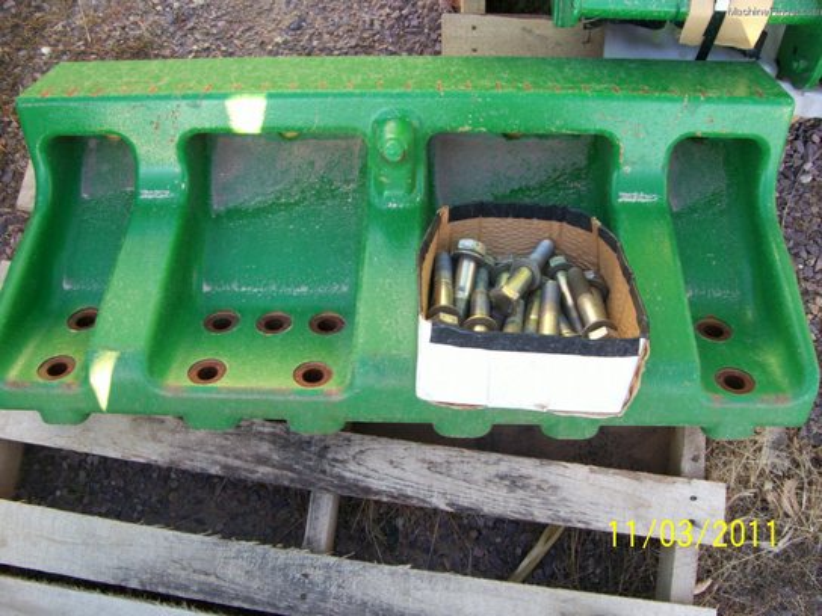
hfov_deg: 54.0
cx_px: 411
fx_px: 807
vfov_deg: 41.8
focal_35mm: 34
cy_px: 308
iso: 80
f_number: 2.7
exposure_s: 1/68.1
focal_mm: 5.6
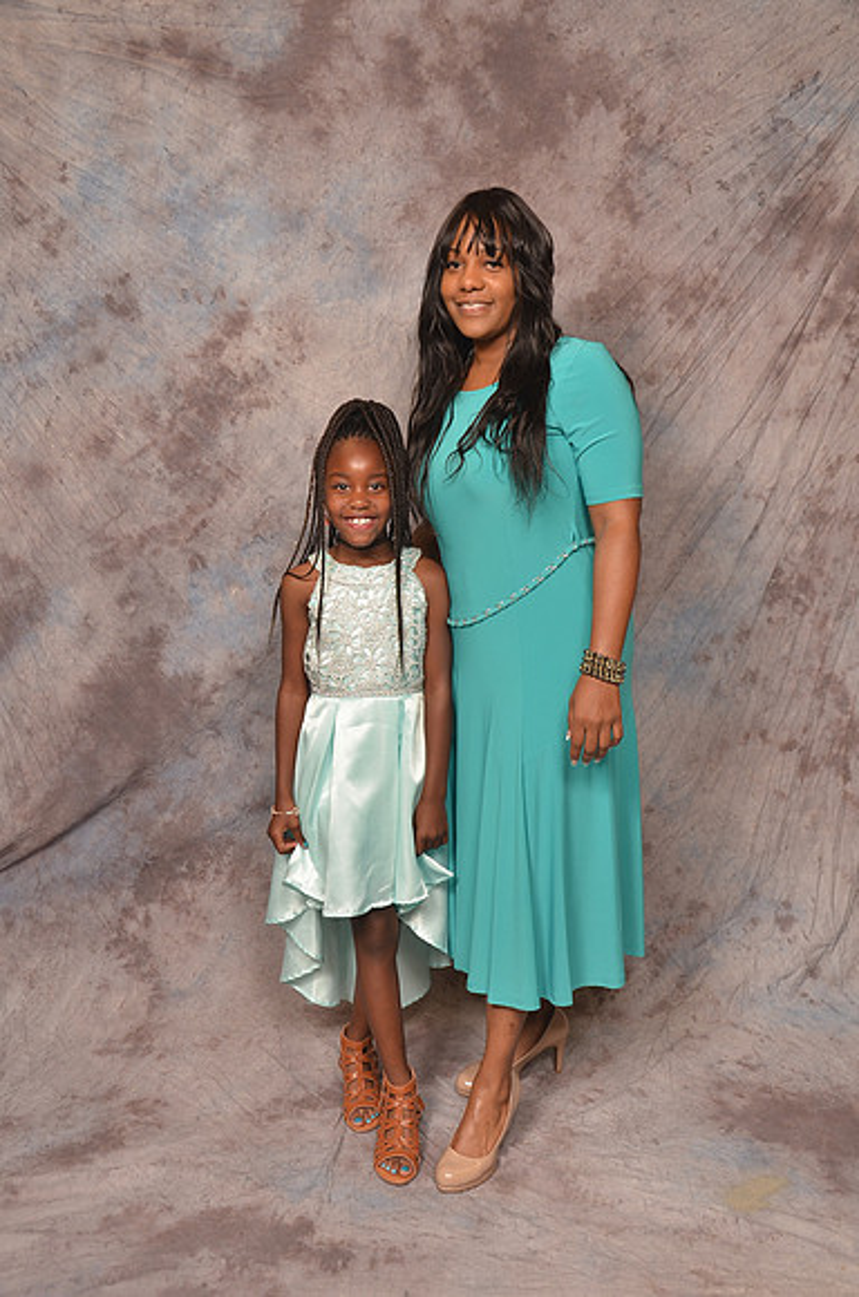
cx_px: 430
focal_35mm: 38
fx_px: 1349
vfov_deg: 51.4
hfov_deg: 35.3
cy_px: 648
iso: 200
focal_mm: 25
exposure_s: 1/60
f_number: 5.6
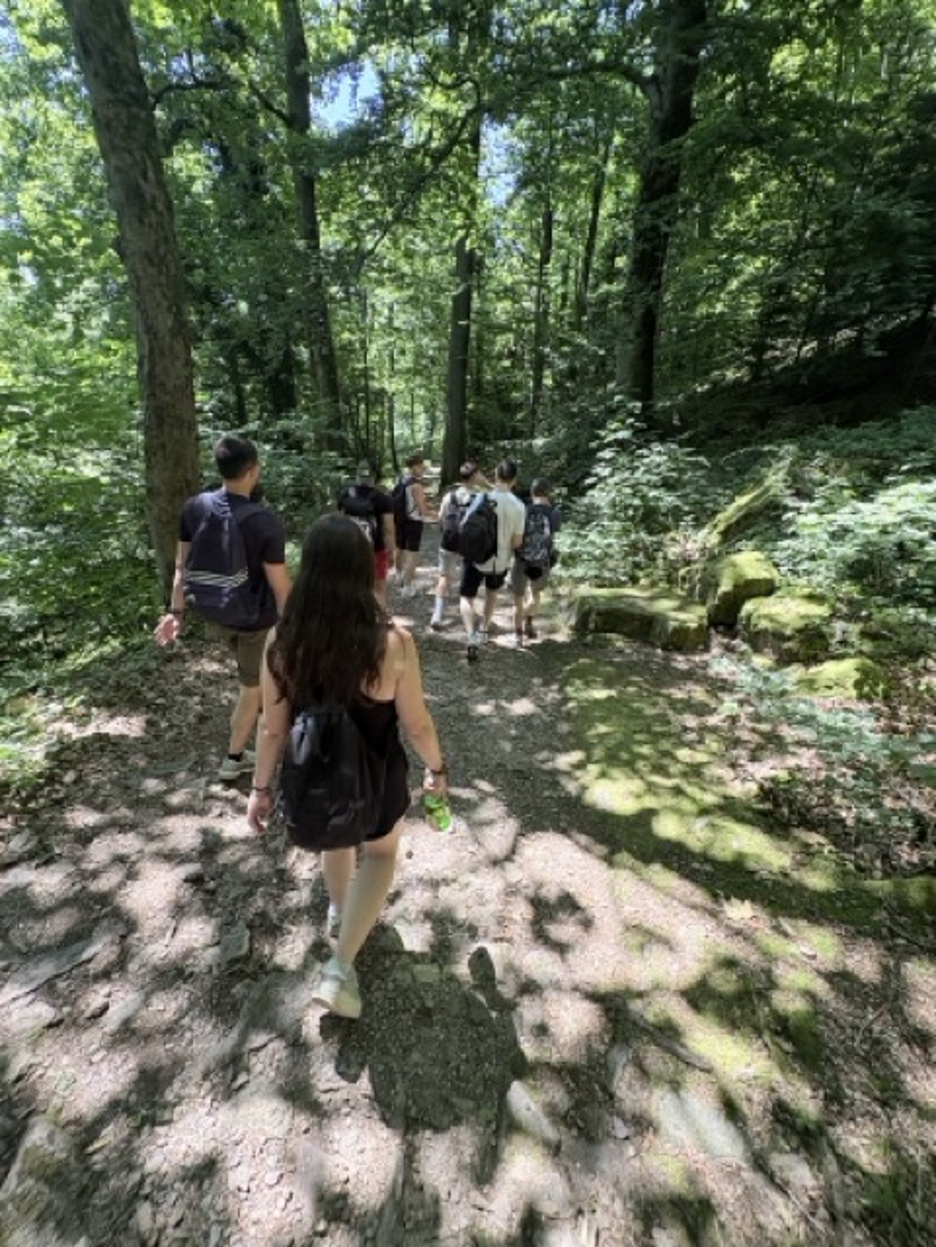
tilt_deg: -23.9
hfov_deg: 85.7
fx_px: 505
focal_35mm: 14
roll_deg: -9.0
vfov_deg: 102.1
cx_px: 468
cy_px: 624
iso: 64
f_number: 2.2
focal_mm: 2.22
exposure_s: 1/165
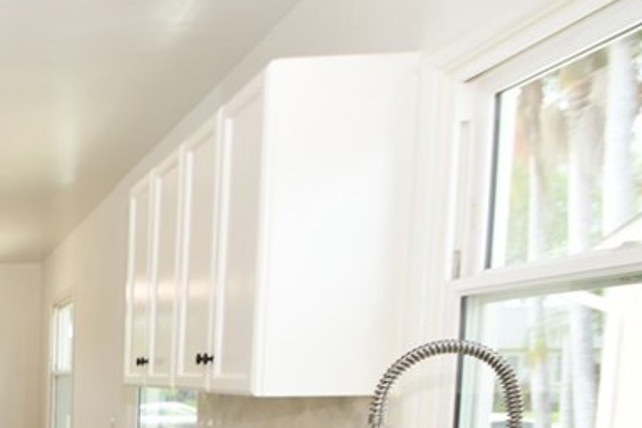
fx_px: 713
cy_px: 481
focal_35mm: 40
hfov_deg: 36.4
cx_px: -144
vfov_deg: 29.8
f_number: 5
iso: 200
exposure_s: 1/100
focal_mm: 10
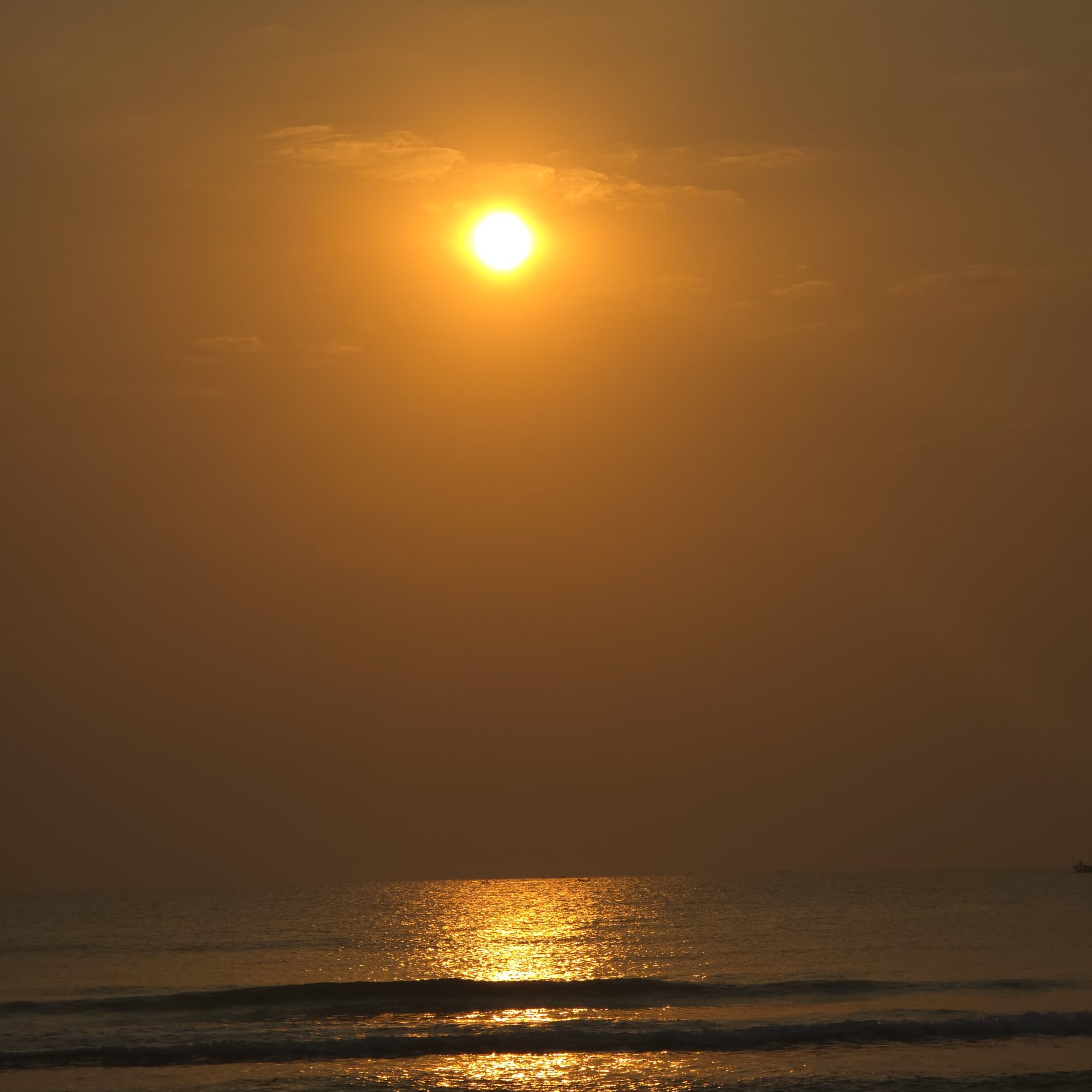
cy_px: 679
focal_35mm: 136
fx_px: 4854
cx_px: 546
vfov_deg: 12.8
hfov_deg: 12.8
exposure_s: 1/2096
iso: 32
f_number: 3.4
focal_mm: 18.6
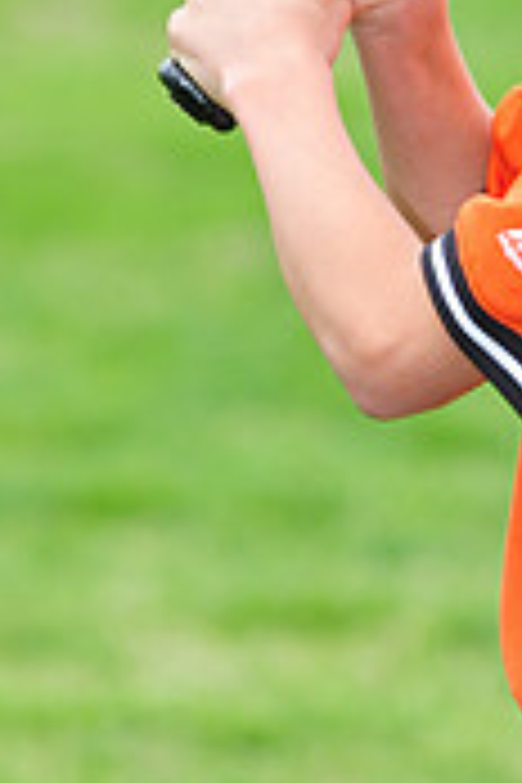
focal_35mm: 516
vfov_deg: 4.0
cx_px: 680
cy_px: -230
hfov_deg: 2.7
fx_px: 11222
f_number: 5
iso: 400
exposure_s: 1/320
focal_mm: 155
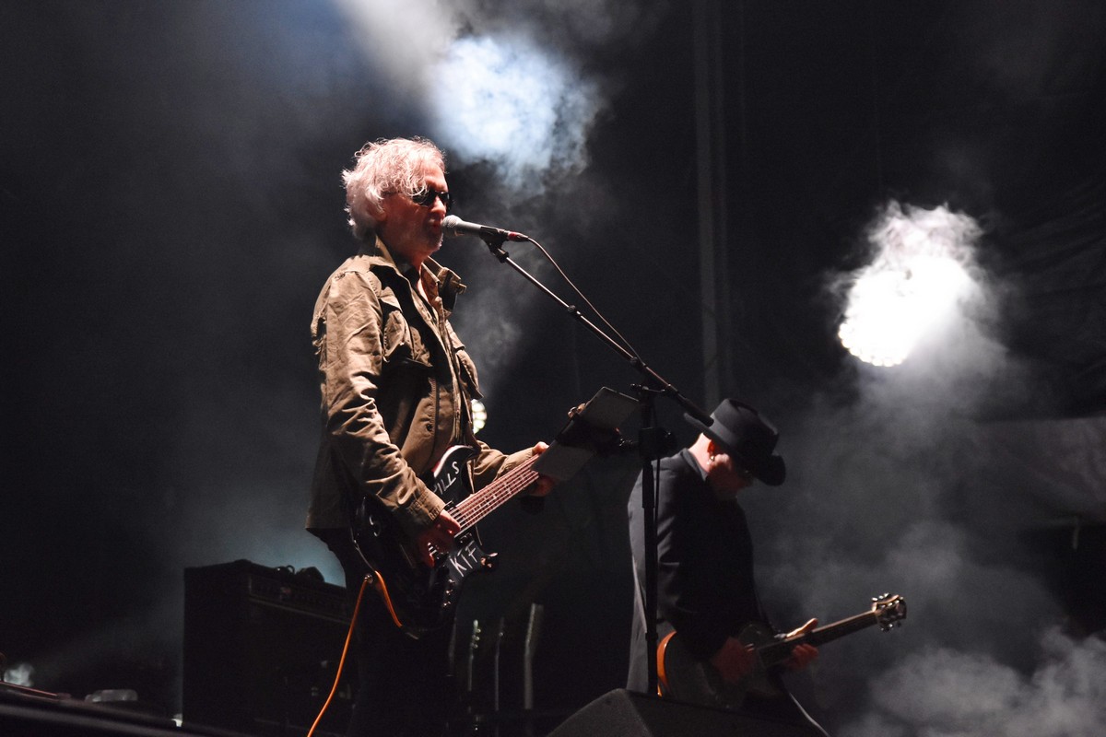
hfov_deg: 27.0
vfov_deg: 18.2
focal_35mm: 75
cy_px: 368
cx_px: 553
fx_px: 2304
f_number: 2.8
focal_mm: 50
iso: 2500
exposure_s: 1/1600
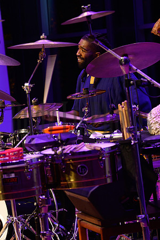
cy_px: 120
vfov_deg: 10.3
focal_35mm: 200
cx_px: 80
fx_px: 1333
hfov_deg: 6.9
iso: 5000
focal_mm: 200
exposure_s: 1/125
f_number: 11
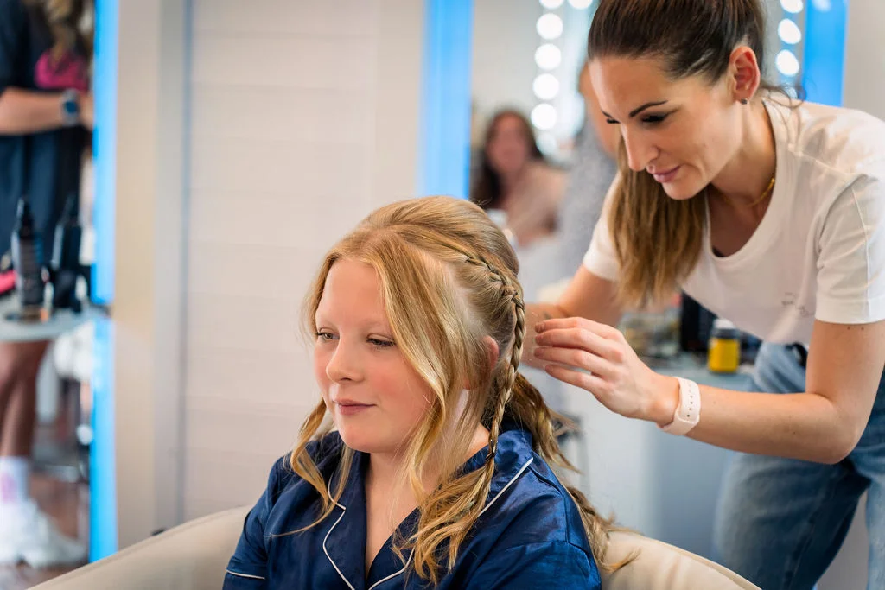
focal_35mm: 75
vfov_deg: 18.2
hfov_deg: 27.0
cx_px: 442
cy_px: 295
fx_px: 1844
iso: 1000
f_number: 2.8
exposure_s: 1/200
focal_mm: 75
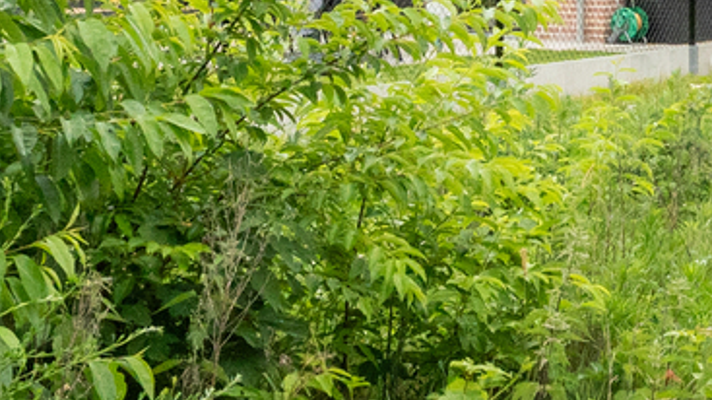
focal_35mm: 96
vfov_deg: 12.3
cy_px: -97
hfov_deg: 19.8
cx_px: 1007
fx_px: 1811
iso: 1000
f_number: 11
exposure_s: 1/320
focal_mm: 14
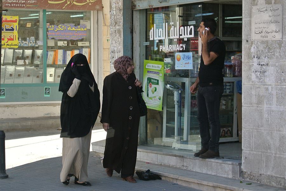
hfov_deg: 25.0
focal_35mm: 81
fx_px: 644
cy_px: 96
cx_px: 143
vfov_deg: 16.9
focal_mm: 30
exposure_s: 1/125
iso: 250
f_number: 5.6
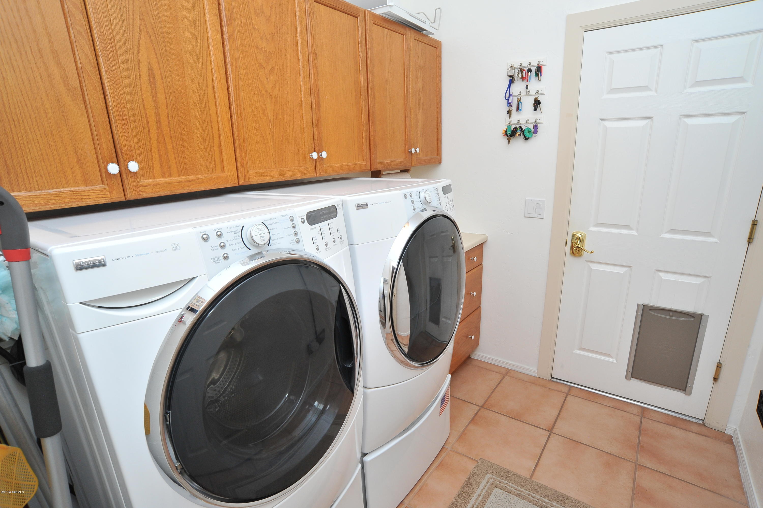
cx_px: 382
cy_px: 254
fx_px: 381
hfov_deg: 90.0
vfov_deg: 67.3
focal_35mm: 18
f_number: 14
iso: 1000
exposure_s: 1/40
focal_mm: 18
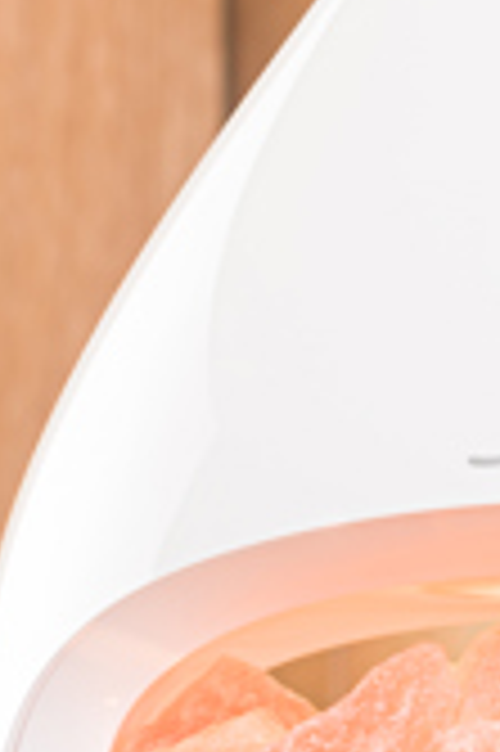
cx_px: 1023
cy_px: 108
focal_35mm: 402
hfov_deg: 3.4
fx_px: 8392
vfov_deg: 5.1
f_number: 5.6
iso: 64
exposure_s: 1/160
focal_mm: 70
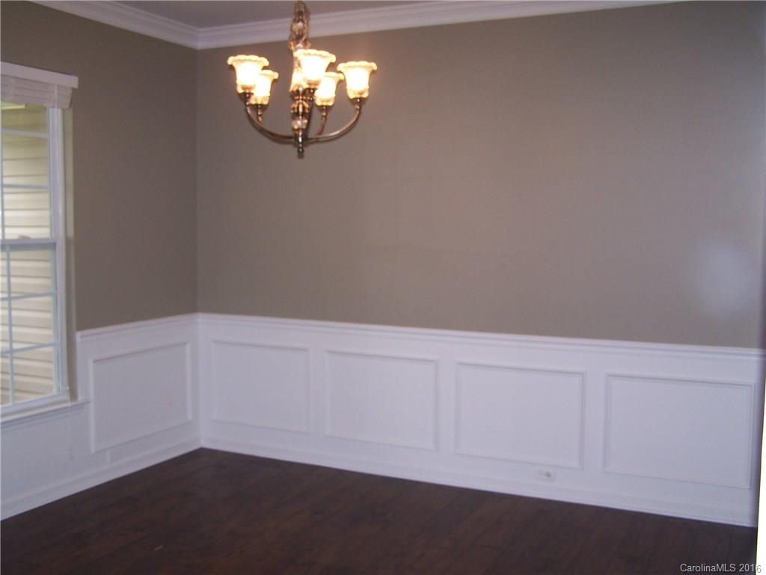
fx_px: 841
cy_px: 288
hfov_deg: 49.0
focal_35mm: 38
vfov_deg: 37.7
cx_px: 383
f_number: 2.8
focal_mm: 6.3
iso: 80
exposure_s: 1/60
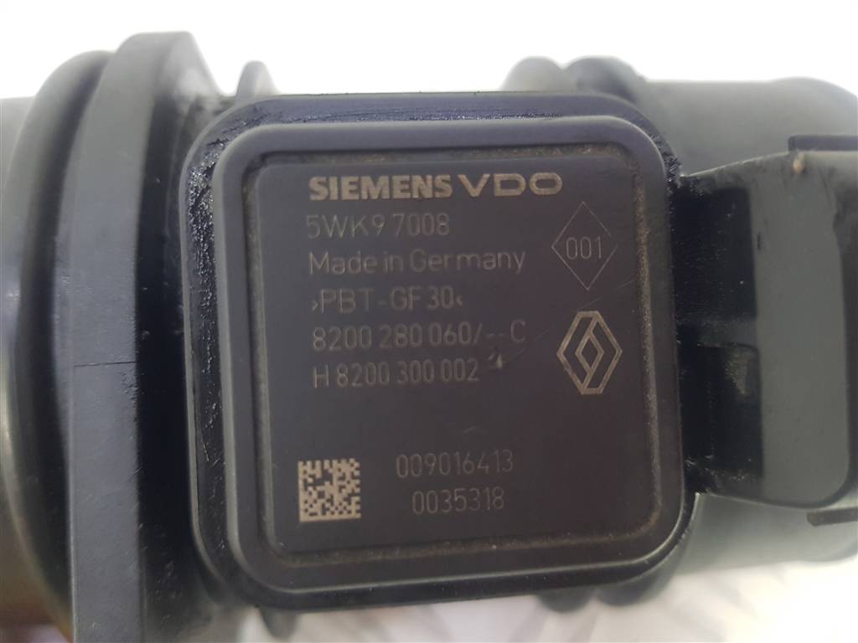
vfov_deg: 53.1
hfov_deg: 67.3
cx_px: 429
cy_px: 322
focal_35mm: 26
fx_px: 644
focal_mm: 4.2
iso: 200
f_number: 1.7
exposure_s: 1/50
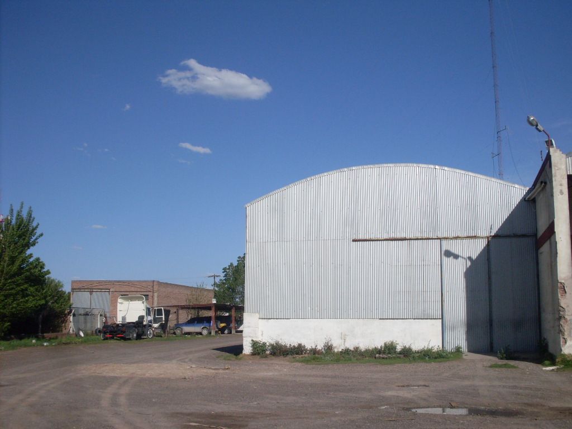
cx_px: 286
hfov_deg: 49.0
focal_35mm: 38
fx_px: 628
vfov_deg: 37.7
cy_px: 214
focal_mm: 6.3
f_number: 8.4
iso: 80
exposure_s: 1/500
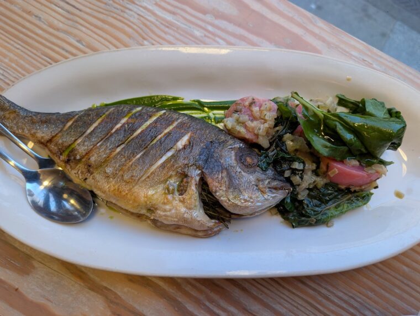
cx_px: 210
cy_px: 158
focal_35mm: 24
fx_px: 292
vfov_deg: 57.0
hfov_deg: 71.5
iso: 661
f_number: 1.68
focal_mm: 6.9
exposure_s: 1/50
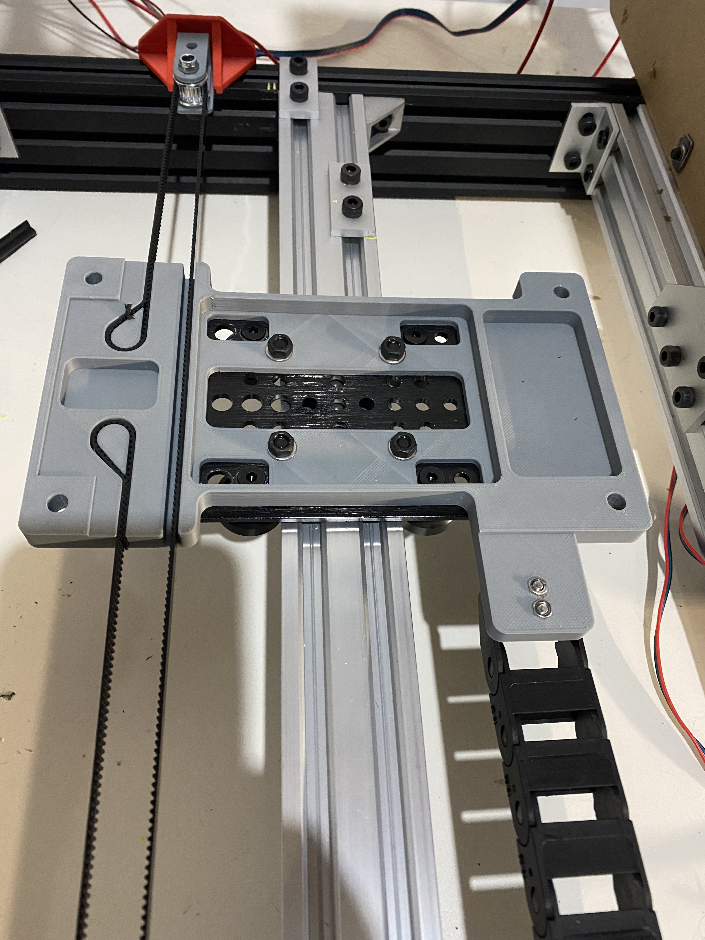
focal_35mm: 26
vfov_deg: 67.3
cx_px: 352
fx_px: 706
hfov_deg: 53.1
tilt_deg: -60.9
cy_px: 470
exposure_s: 1/60
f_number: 1.8
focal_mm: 4.25
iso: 400
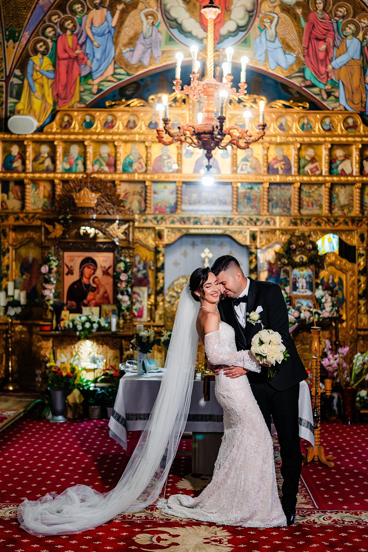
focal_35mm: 50
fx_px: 767
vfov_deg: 39.6
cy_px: 276
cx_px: 184
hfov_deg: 27.0
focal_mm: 50
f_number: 1.4
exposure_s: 1/250
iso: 400
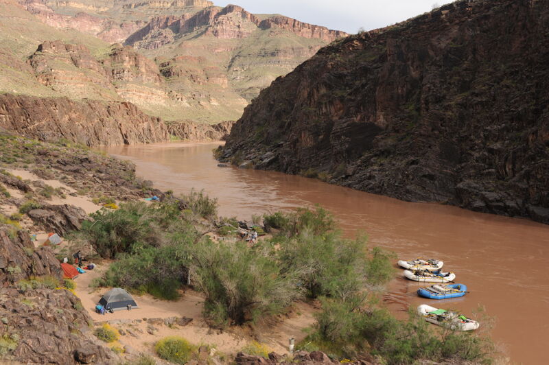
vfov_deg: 37.8
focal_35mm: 35
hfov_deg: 54.5
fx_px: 533
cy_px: 182
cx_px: 274
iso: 200
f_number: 8
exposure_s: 1/320
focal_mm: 35
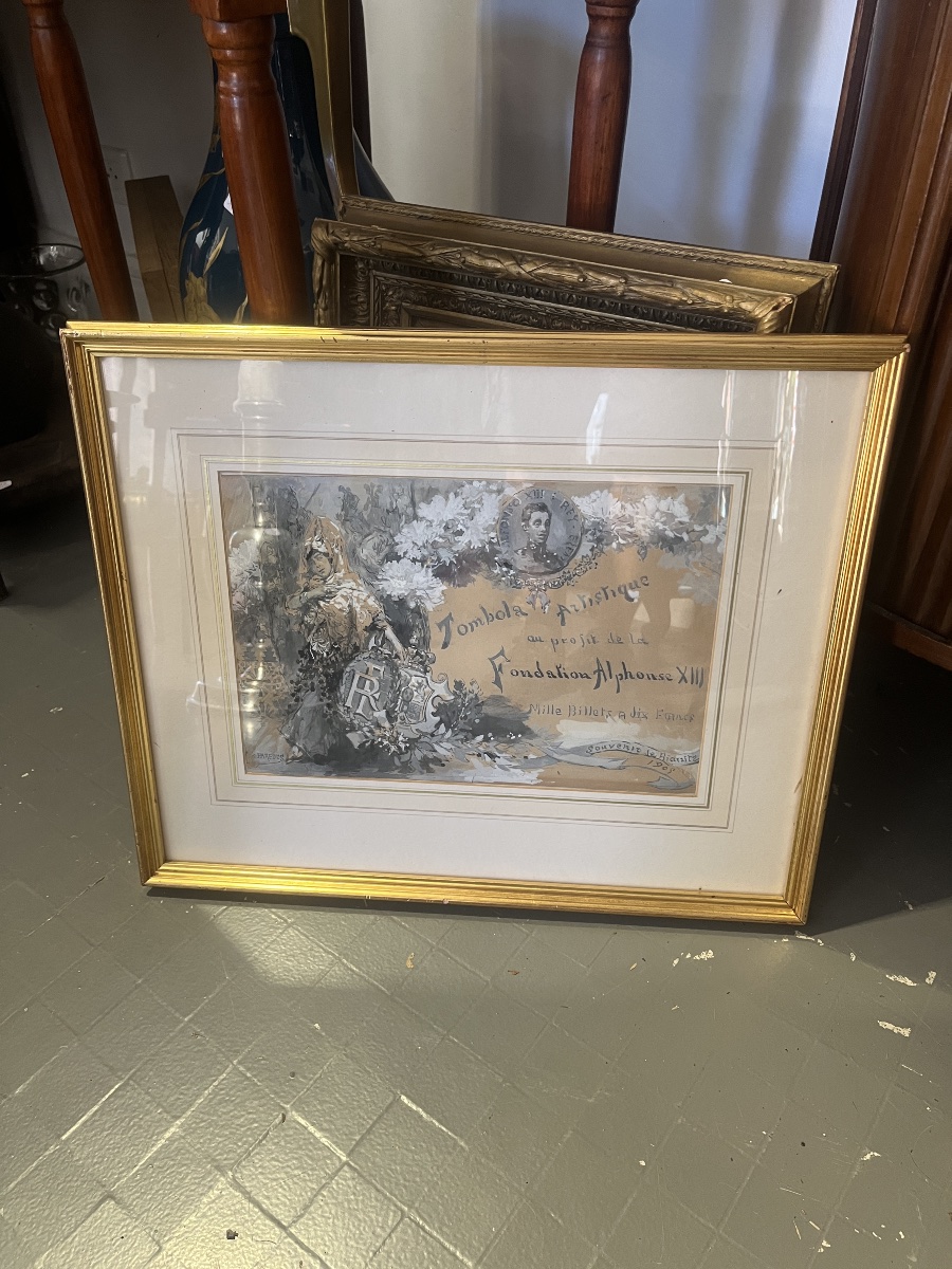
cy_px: 634
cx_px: 476
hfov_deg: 53.1
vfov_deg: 67.3
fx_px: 953
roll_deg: +1.4
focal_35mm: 26
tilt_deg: -39.1
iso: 160
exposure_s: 1/50
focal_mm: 5.1
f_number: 1.6
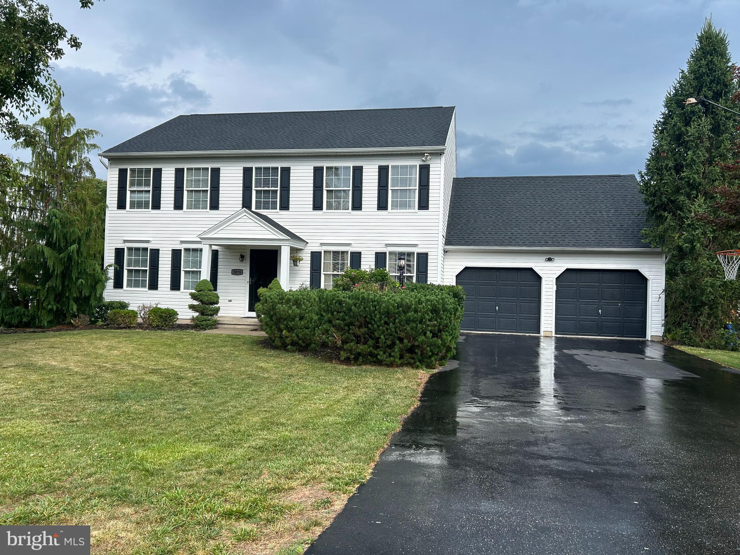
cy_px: 278
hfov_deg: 67.3
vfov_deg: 53.1
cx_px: 370
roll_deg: -1.0
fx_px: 556
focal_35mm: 26
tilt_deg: +0.7
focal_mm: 5.7
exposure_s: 1/2165
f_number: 1.5
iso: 50
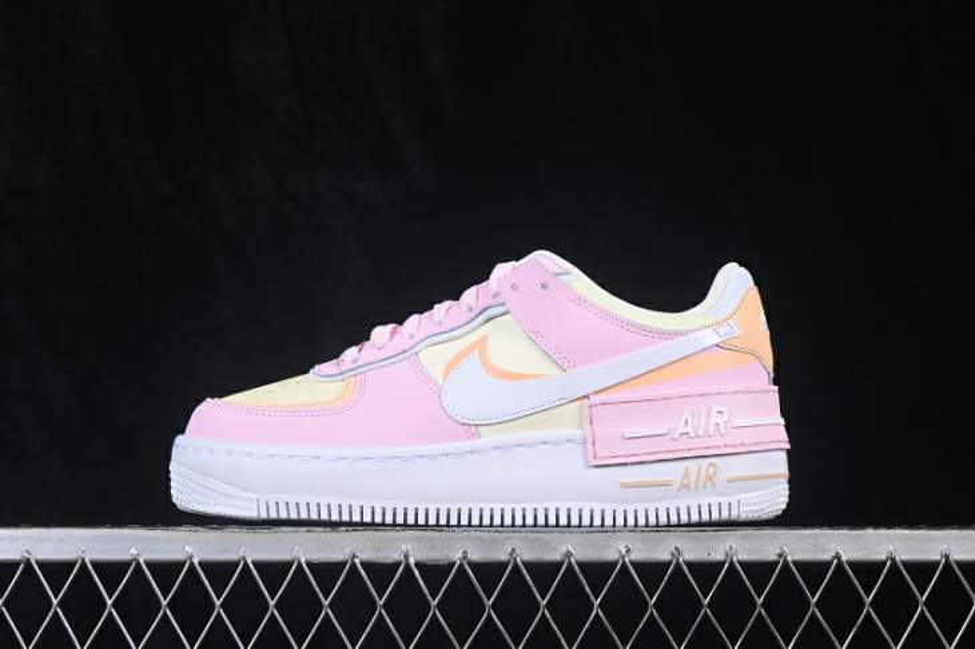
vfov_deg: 18.2
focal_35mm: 75
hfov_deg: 27.0
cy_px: 324
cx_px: 488
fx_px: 2030
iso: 160
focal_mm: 50
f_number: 8
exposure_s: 1/80
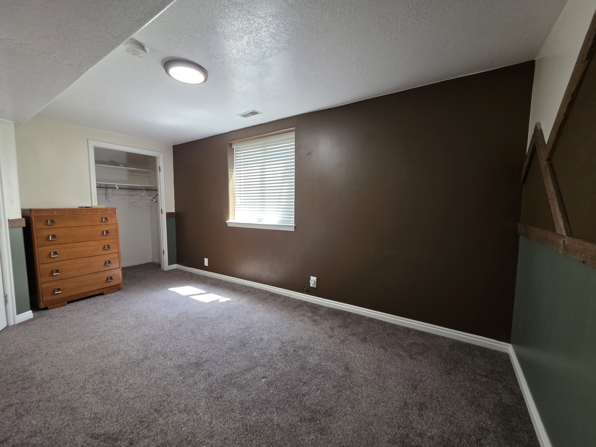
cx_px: 298
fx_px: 224
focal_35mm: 13
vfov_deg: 89.9
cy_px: 224
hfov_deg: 106.2
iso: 250
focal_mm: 2.2
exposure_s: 1/60
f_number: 1.9
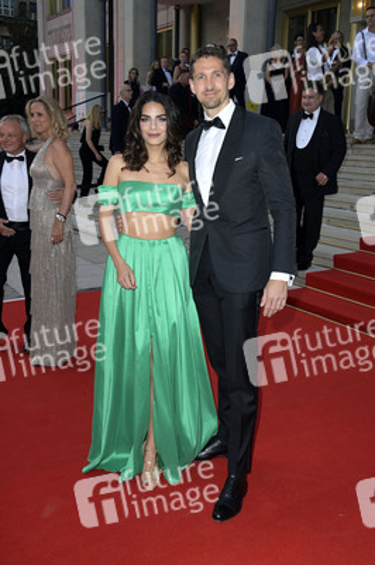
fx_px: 563
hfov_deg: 36.8
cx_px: 188
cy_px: 282
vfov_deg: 53.2
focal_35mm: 36
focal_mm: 36
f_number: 5.6
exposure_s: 1/250
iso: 1000
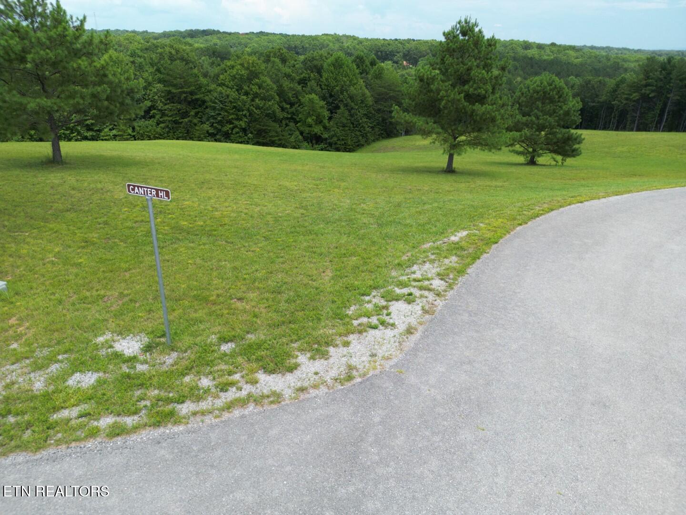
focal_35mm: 24
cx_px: 343
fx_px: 476
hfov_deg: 71.6
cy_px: 258
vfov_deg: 56.8
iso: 100
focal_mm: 6.72
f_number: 1.7
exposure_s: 1/1250
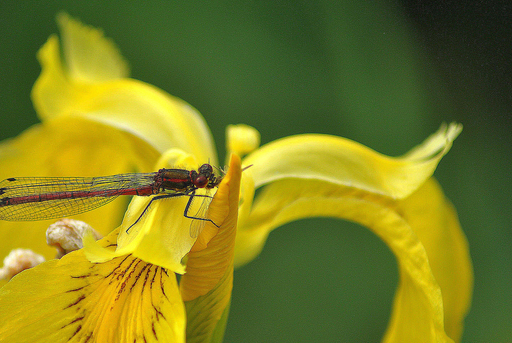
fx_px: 5363
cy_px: 191
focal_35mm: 377
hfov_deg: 5.5
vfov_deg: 3.7
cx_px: 174
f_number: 4.5
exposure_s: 1/800
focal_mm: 185
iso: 200
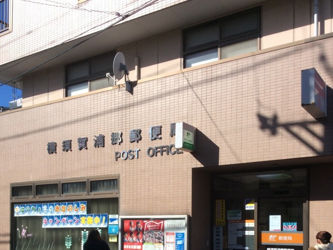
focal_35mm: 43
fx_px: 414
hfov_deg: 43.8
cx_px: 167
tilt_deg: -1.1
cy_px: 223
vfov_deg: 32.0
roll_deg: -0.3
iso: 32
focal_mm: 3.3
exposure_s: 1/1362
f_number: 2.4
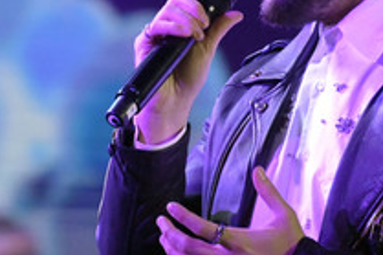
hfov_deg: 1.9
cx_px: 301
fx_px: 11481
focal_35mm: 1080
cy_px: 31
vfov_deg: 1.3
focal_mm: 500
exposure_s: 1/1250
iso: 12800
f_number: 5.6
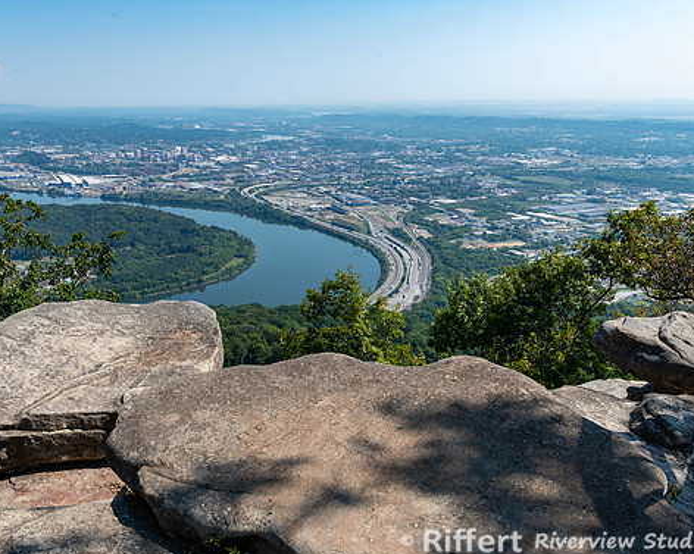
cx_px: 303
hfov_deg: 55.5
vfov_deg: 45.8
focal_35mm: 32
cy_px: 283
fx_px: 657
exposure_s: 1/200
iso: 100
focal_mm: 27
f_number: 10
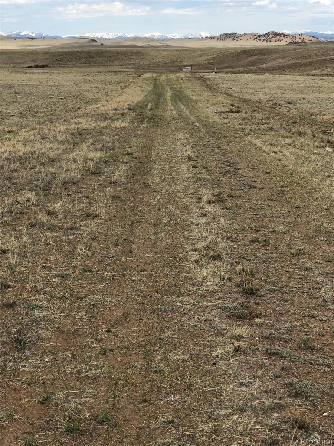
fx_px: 733
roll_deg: -0.5
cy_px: 223
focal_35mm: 57
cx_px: 167
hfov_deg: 25.7
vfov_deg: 33.8
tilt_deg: -13.5
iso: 20
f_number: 2.8
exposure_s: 1/727
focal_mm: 6.6
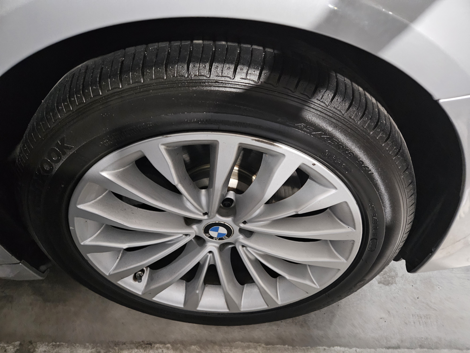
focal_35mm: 23
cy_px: 176
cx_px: 235
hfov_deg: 73.9
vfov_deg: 58.9
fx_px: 312
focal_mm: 5.4
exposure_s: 1/24.8
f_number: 1.8
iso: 1250
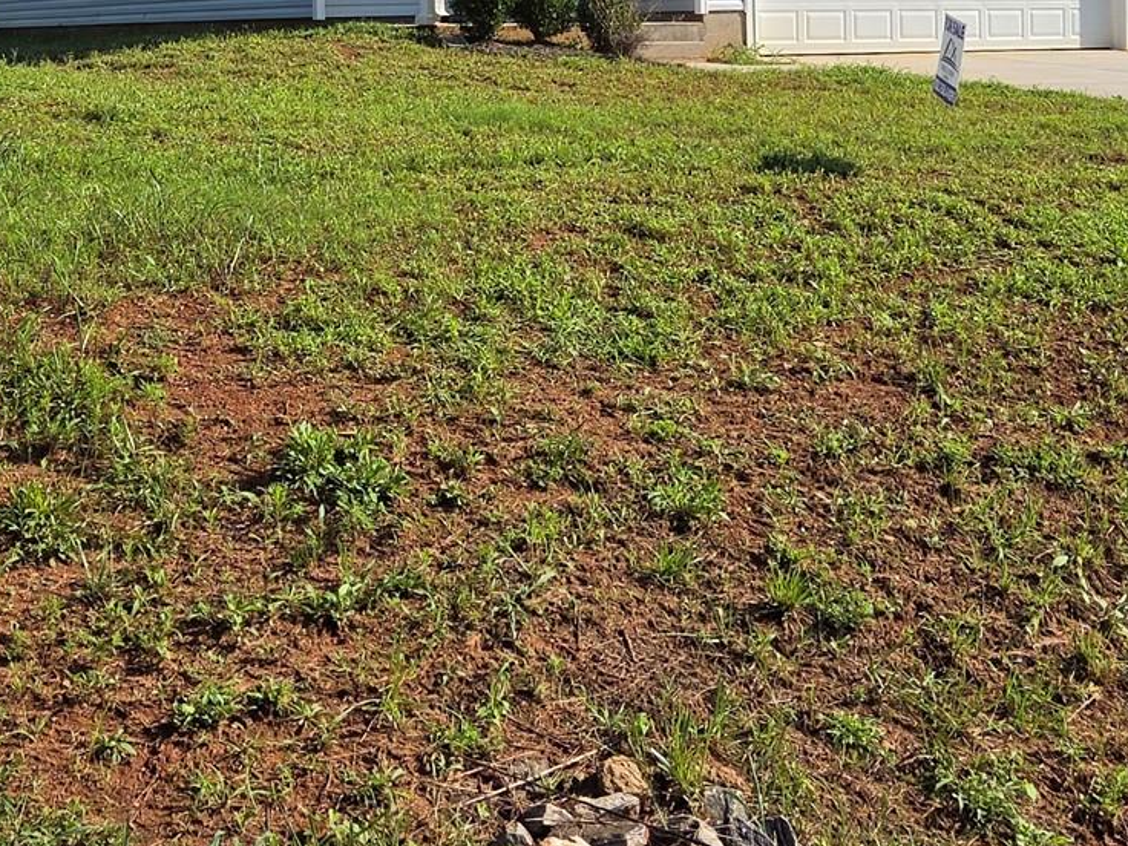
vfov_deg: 22.3
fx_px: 2086
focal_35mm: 64
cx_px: 472
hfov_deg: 30.2
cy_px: 48
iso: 80
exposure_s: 1/5007
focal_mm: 5.4
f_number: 1.8
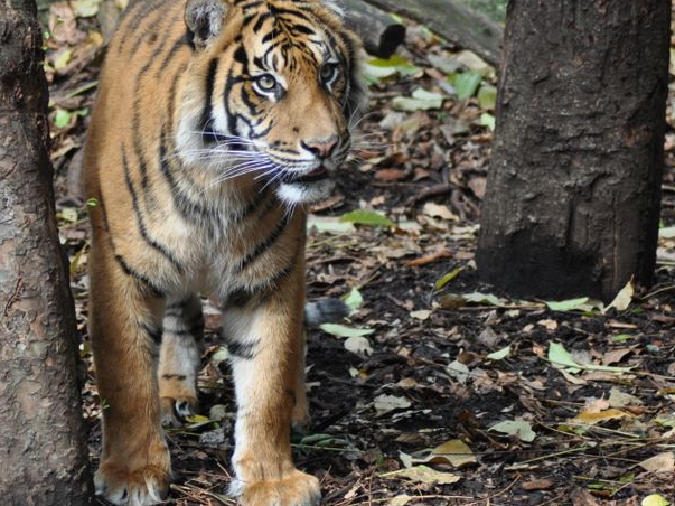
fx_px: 8110
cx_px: 344
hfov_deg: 4.8
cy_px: 241
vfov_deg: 3.6
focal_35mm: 416
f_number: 4.5
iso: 800
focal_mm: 170
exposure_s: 1/500
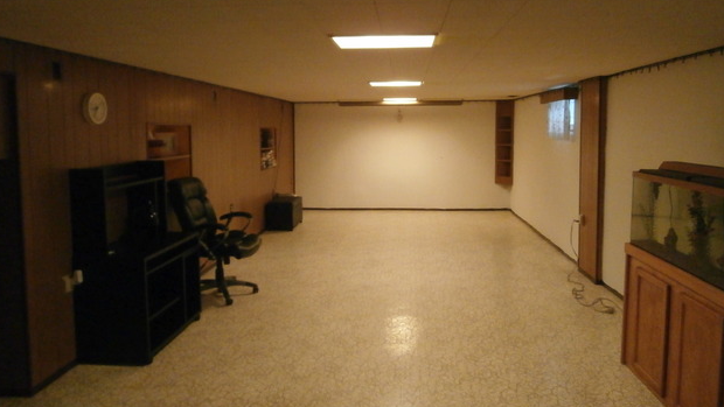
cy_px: 160
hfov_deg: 69.9
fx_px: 518
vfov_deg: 42.7
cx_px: 361
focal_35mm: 27
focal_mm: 4.2
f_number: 3
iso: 800
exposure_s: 1/20
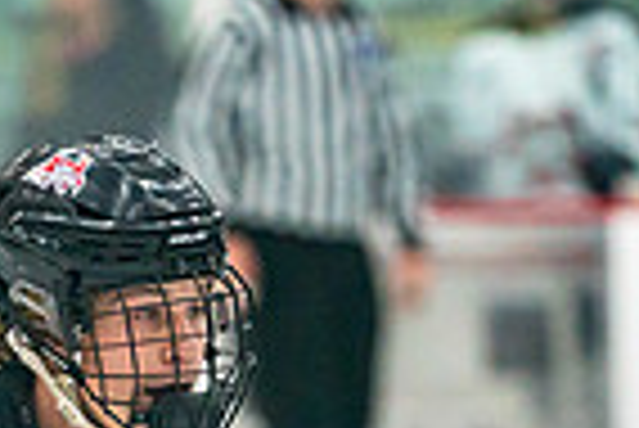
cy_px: 836
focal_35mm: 817
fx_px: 14516
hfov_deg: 2.5
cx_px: 0
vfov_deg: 1.7
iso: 3200
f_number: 2.8
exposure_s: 1/1000
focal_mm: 200
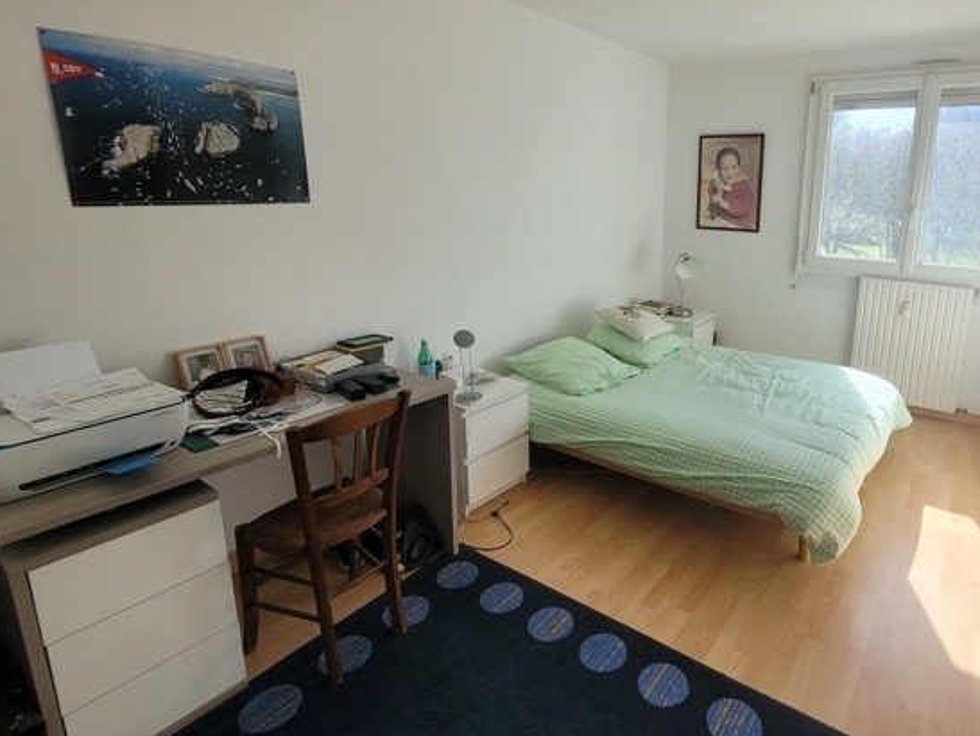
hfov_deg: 82.3
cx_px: 638
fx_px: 538
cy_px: 315
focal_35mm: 19
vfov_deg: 68.4
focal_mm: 1.74
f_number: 2.2
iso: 40
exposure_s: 1/249
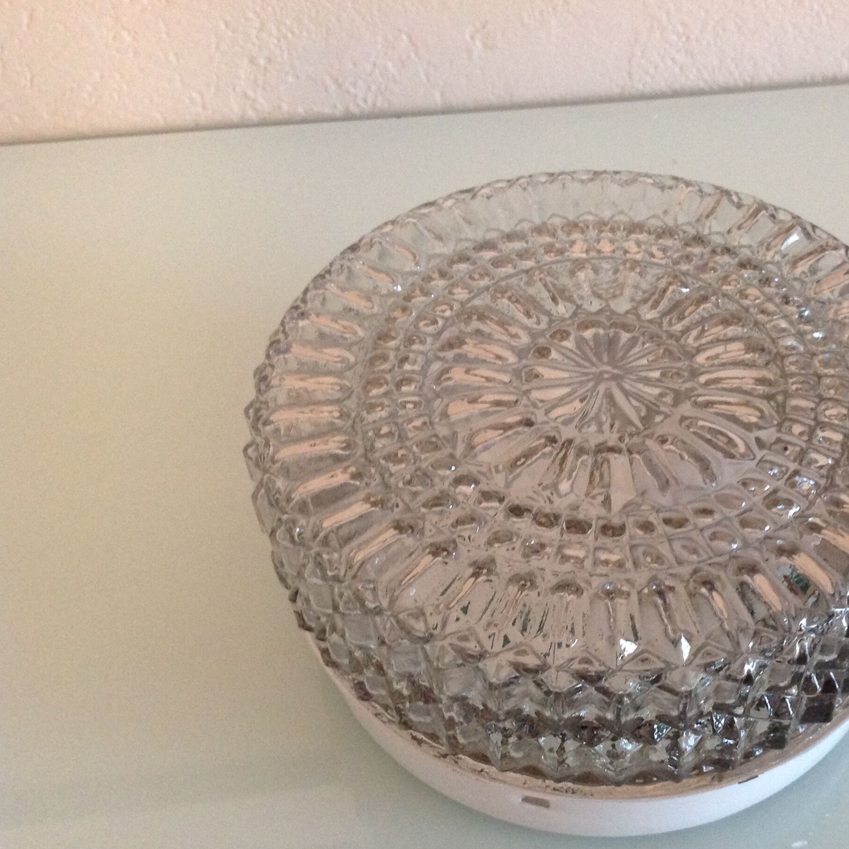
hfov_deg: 37.7
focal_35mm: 44
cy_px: 447
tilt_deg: -48.9
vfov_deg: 38.3
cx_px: 602
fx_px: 1221
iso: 320
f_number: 2.4
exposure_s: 1/15
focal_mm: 4.28
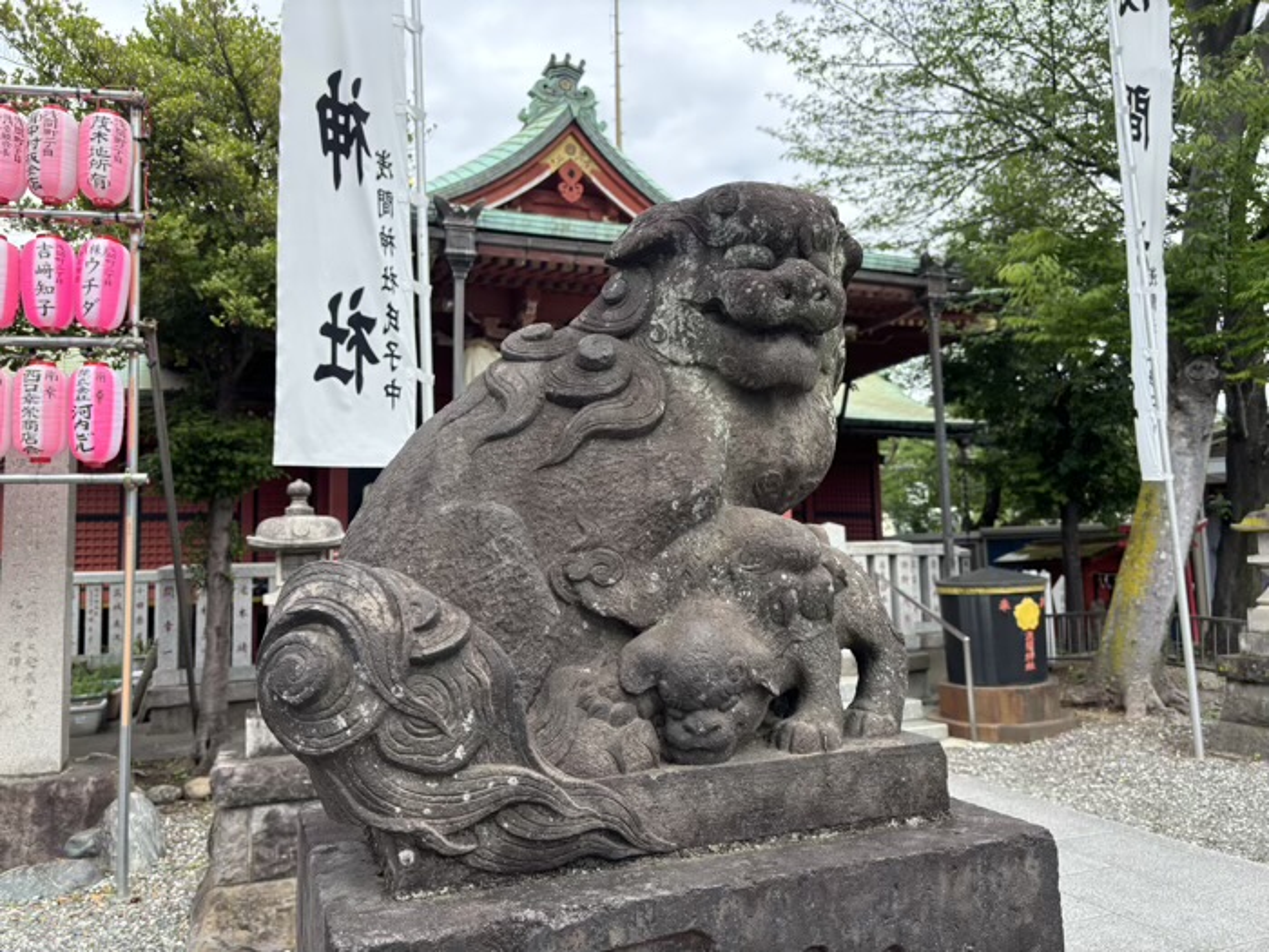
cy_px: 476
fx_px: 953
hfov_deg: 67.3
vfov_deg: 53.1
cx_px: 634
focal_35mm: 26
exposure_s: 1/1068
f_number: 1.6
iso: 50
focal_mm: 5.96
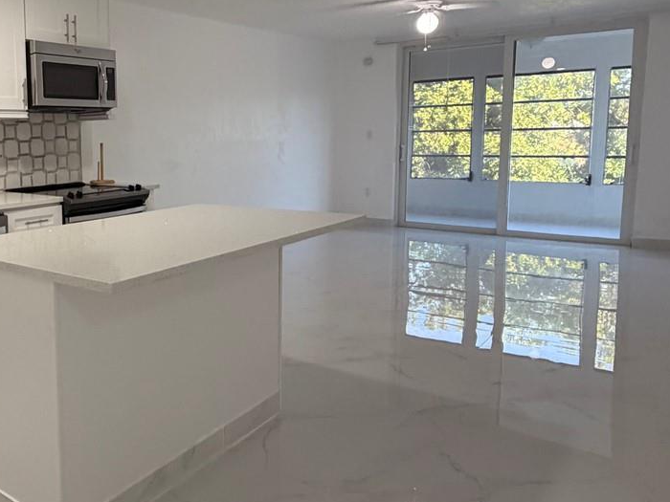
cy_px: 203
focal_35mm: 32
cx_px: 109
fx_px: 619
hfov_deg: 52.2
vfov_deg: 44.0
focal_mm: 2.22
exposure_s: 1/121
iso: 250
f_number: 2.2
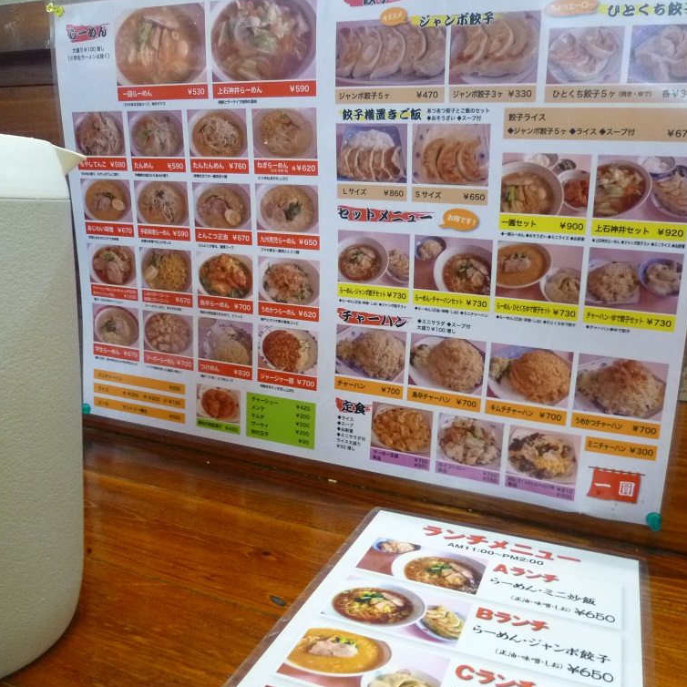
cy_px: 342
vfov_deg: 54.0
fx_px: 674
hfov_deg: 54.0
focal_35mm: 30
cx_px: 356
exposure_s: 1/20
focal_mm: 4.5
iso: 400
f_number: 2.8
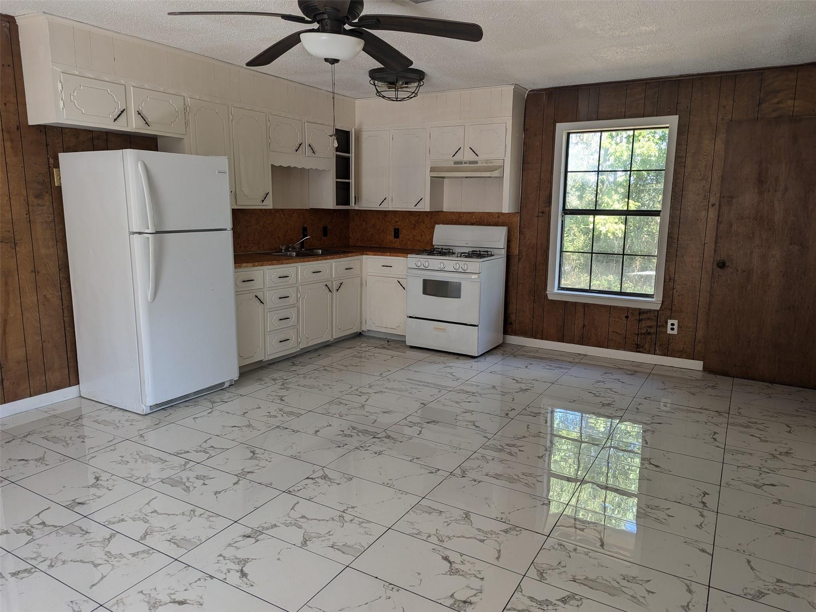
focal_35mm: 24
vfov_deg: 56.8
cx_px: 408
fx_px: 566
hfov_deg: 71.6
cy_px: 306
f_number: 1.85
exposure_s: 1/130
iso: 46
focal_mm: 6.81
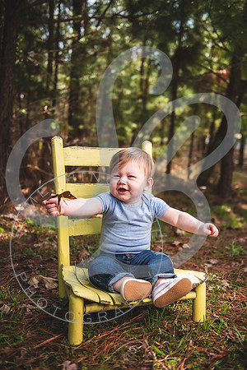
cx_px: 124
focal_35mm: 34
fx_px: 350
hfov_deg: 38.9
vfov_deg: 55.8
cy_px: 185
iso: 100
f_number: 2.8
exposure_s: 1/640
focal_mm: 34
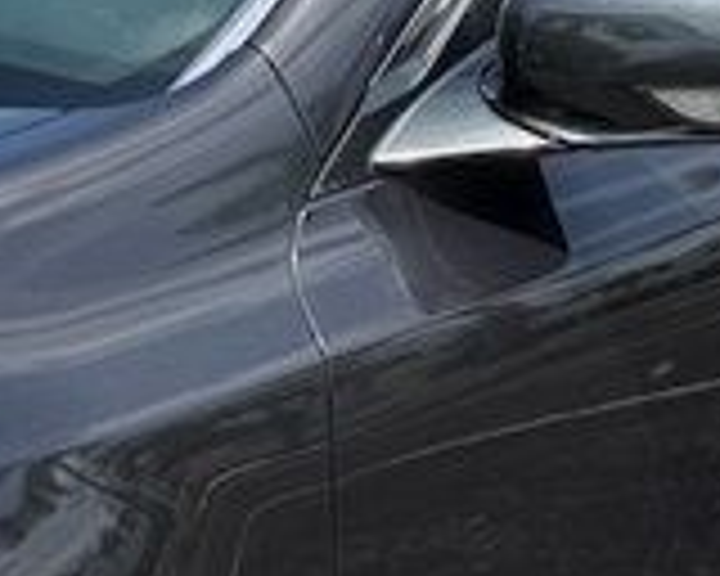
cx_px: -220
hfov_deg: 12.4
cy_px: 477
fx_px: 3196
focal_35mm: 150
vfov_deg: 10.3
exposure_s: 1/2907
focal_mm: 6.76
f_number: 1.78
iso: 80
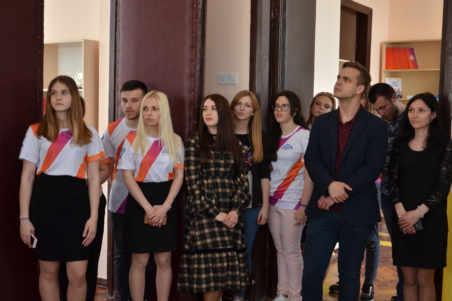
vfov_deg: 27.5
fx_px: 615
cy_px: 150
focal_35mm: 49
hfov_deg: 40.4
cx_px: 225
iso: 640
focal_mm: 32
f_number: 4.2
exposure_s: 1/250
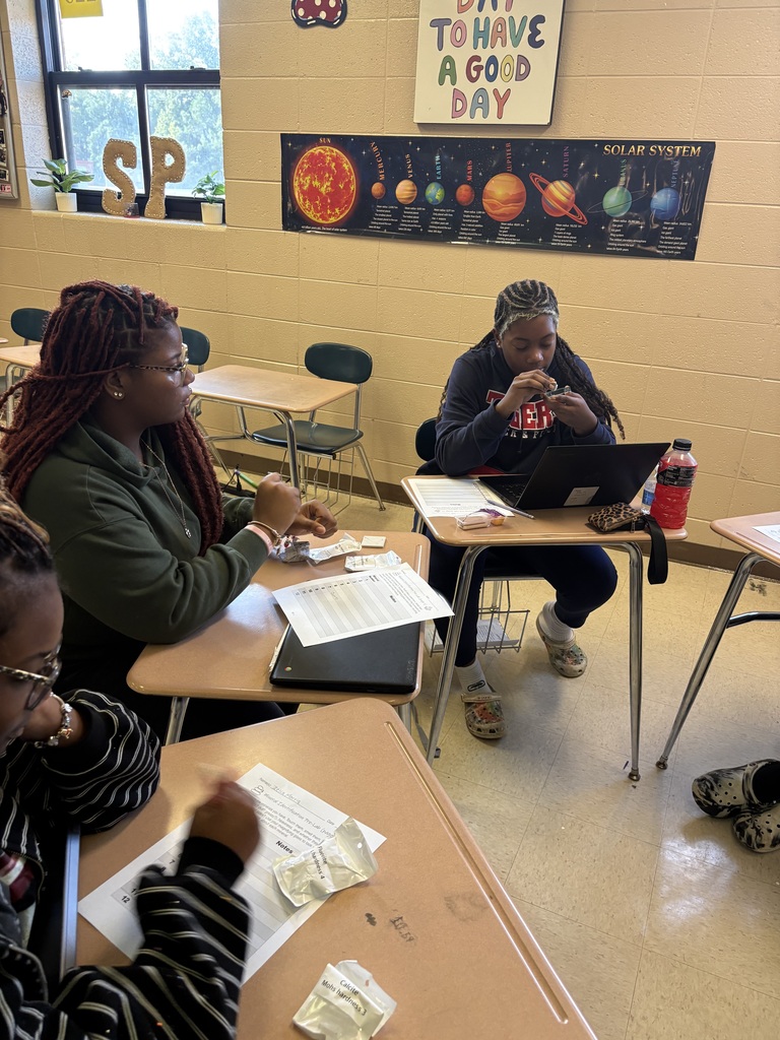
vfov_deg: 67.3
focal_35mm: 26
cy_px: 520
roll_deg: -1.8
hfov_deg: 53.1
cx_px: 390
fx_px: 781
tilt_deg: -20.1
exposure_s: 1/60
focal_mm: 5.96
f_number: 1.6
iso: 160
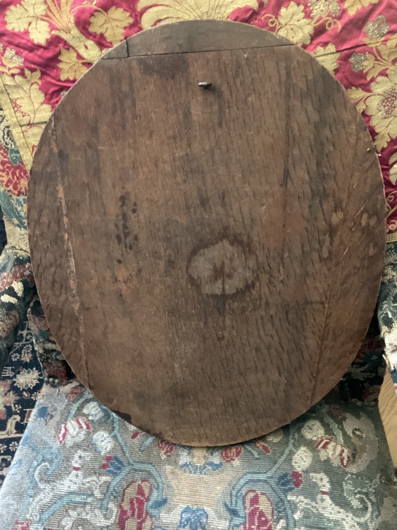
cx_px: 198
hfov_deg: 48.2
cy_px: 265
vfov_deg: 61.7
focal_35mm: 29
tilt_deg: -50.0
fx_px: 443
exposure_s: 1/30
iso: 640
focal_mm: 3
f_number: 1.8
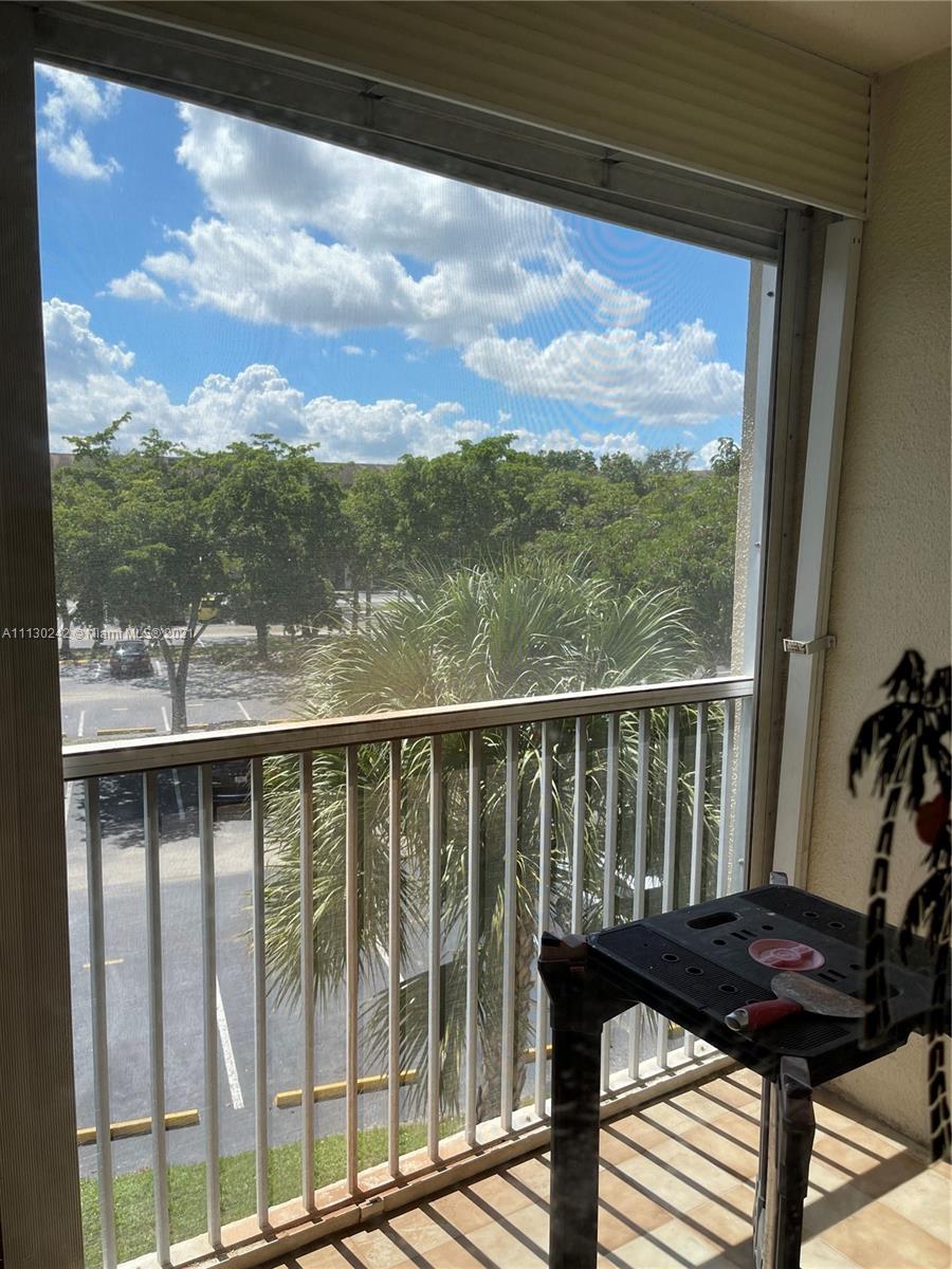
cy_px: 634
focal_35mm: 26
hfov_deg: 53.1
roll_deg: -0.5
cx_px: 476
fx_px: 953
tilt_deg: -7.7
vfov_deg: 67.3
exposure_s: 1/2336
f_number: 1.6
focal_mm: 5.1
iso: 32
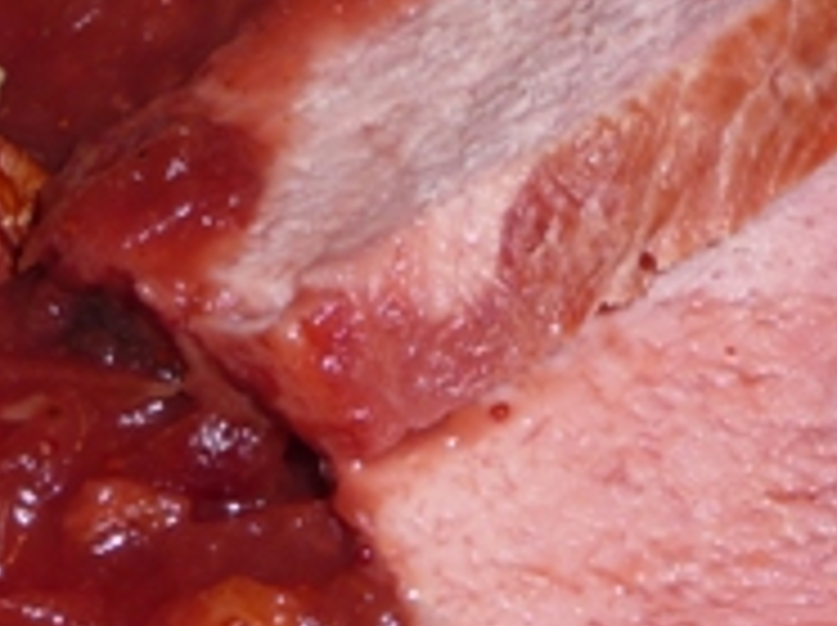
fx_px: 3743
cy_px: 459
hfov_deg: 12.7
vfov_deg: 9.5
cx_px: 652
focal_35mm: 155
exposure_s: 1/30
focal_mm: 7.6
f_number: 4.1
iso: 100
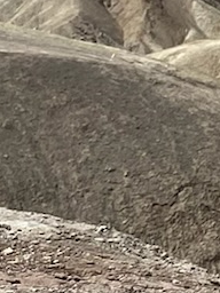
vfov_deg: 9.3
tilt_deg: -0.5
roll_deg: -0.7
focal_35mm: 208
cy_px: -140
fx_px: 1763
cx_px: 765
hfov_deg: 6.3
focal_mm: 4.25
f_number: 1.8
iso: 32
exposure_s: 1/5025
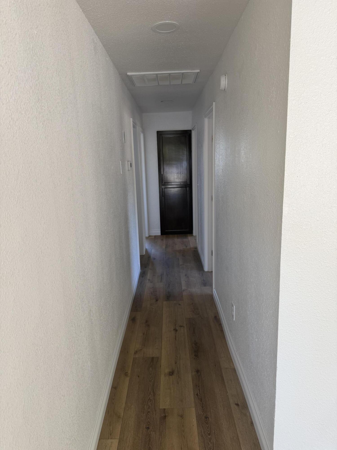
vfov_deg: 71.6
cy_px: 225
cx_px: 168
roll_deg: +1.9
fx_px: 312
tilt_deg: -10.6
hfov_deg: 56.8
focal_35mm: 24
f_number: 1.78
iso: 100
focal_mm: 6.76
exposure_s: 1/121
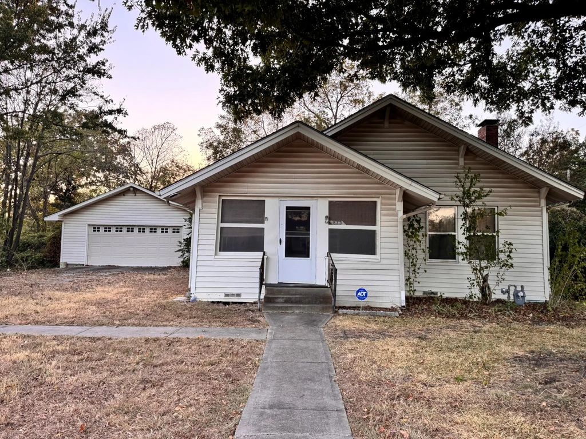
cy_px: 220
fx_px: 406
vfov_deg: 56.8
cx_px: 293
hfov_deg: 71.6
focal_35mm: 24
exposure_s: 1/166
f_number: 1.78
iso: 100
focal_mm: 6.76
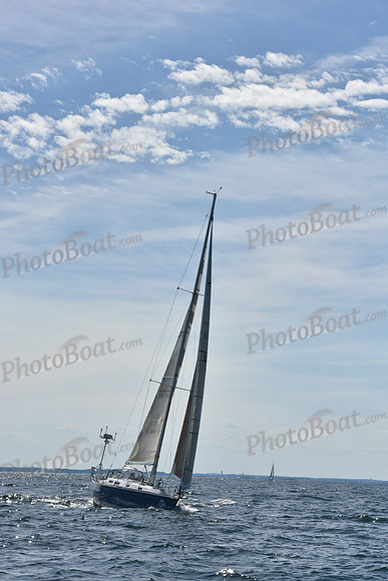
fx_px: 1583
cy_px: 290
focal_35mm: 98
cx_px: 194
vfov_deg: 20.8
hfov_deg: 14.0
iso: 250
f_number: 9
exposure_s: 1/1600
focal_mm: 98
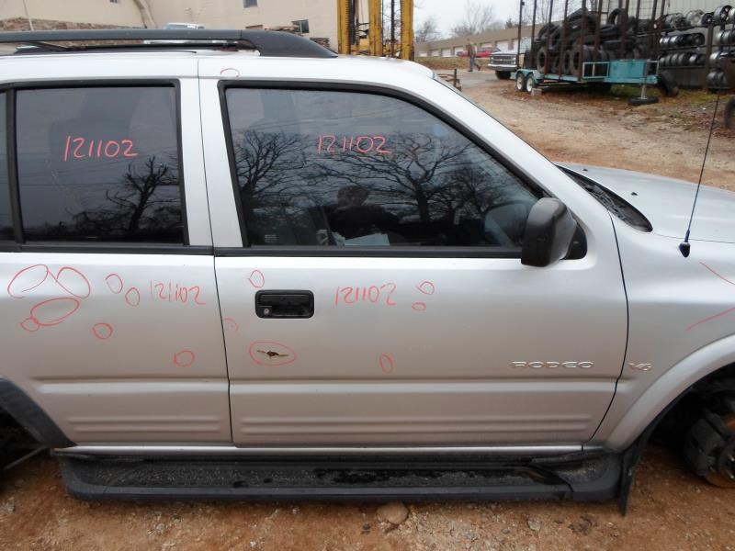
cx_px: 368
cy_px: 276
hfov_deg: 69.4
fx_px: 531
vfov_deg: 54.9
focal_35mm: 25
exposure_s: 1/125
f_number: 2.5
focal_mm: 4.5
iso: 80
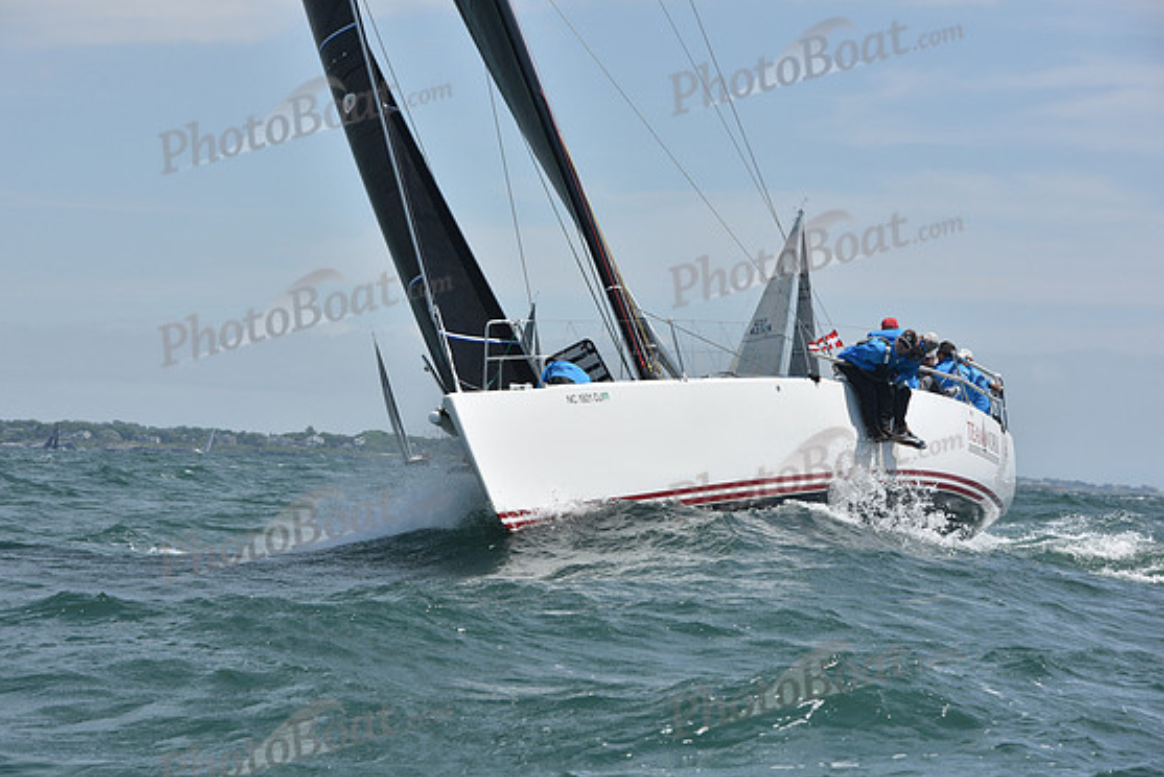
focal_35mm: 127
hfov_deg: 16.1
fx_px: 4108
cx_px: 562
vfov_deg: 10.8
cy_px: 392
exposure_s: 1/1250
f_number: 8
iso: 250
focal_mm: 122
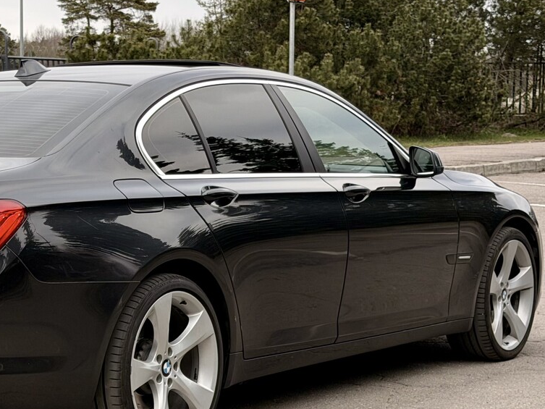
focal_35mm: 102
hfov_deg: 19.0
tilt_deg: -6.3
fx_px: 1606
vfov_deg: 14.5
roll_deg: -0.2
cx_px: 98
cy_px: 287
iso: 64
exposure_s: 1/740
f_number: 1.78
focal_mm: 6.76
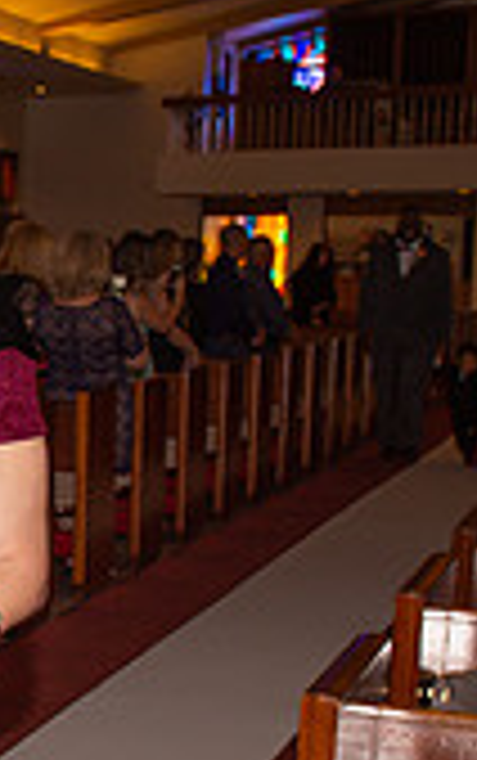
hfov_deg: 14.1
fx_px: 1743
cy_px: 549
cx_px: -333
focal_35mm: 84
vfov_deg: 24.4
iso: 400
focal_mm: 24
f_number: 4
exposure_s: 1/250
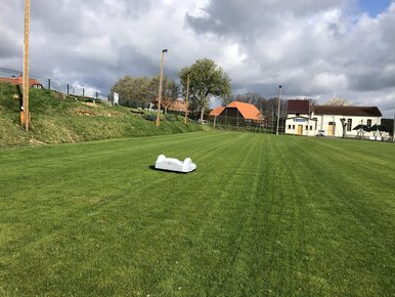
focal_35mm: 29
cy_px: 150
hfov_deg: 61.6
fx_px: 331
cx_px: 199
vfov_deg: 48.3
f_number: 1.8
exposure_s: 1/2088
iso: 20
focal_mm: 3.99
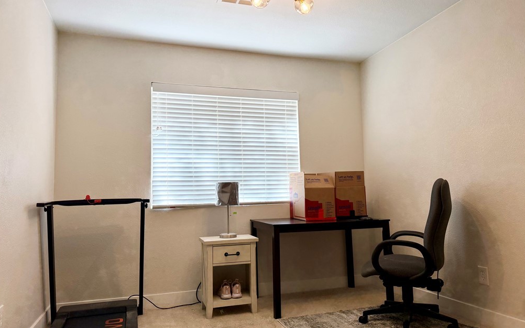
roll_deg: +1.5
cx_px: 264
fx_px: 372
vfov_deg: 47.6
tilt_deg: +5.7
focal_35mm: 26
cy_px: 159
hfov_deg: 70.4
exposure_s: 1/120
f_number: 1.78
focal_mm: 6.76
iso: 125
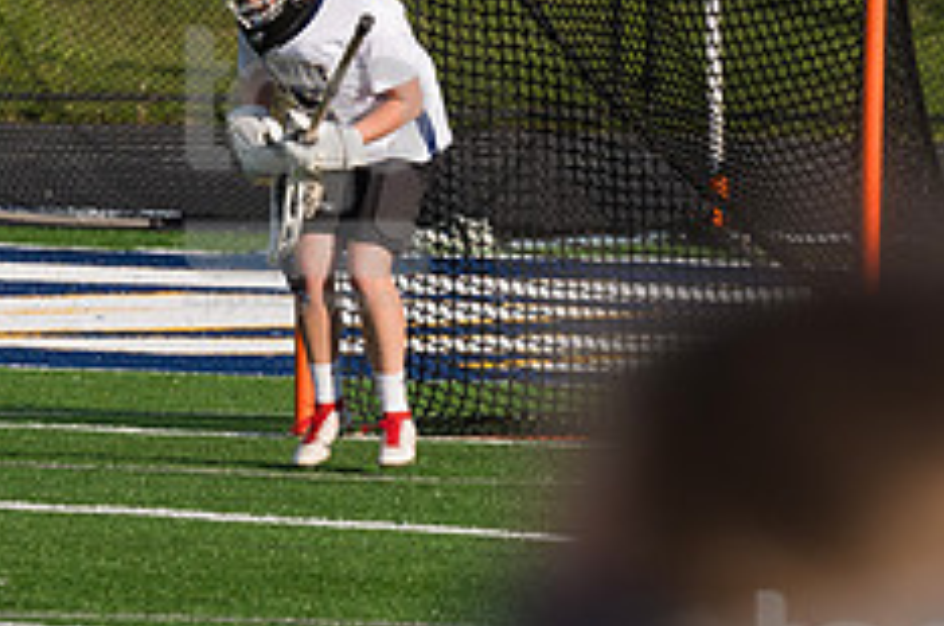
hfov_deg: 2.8
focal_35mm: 745
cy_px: 170
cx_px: 307
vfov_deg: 1.8
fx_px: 19496
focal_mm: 200
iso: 250
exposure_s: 1/1600
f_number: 5.6
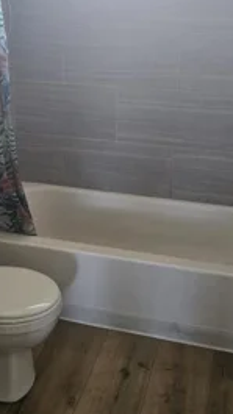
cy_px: 161
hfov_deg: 22.5
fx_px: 582
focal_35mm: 53
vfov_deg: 39.0
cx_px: 66
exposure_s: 1/120
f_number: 1.8
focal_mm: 5.4
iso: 500
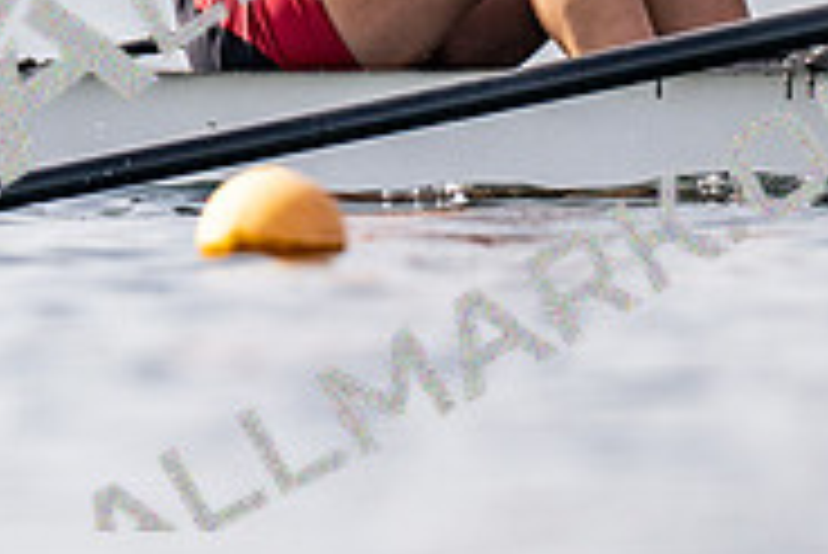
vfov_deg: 0.5
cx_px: -410
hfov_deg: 0.7
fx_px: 65324
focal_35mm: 2838
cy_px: -241
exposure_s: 1/2500
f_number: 4
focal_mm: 600
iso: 180
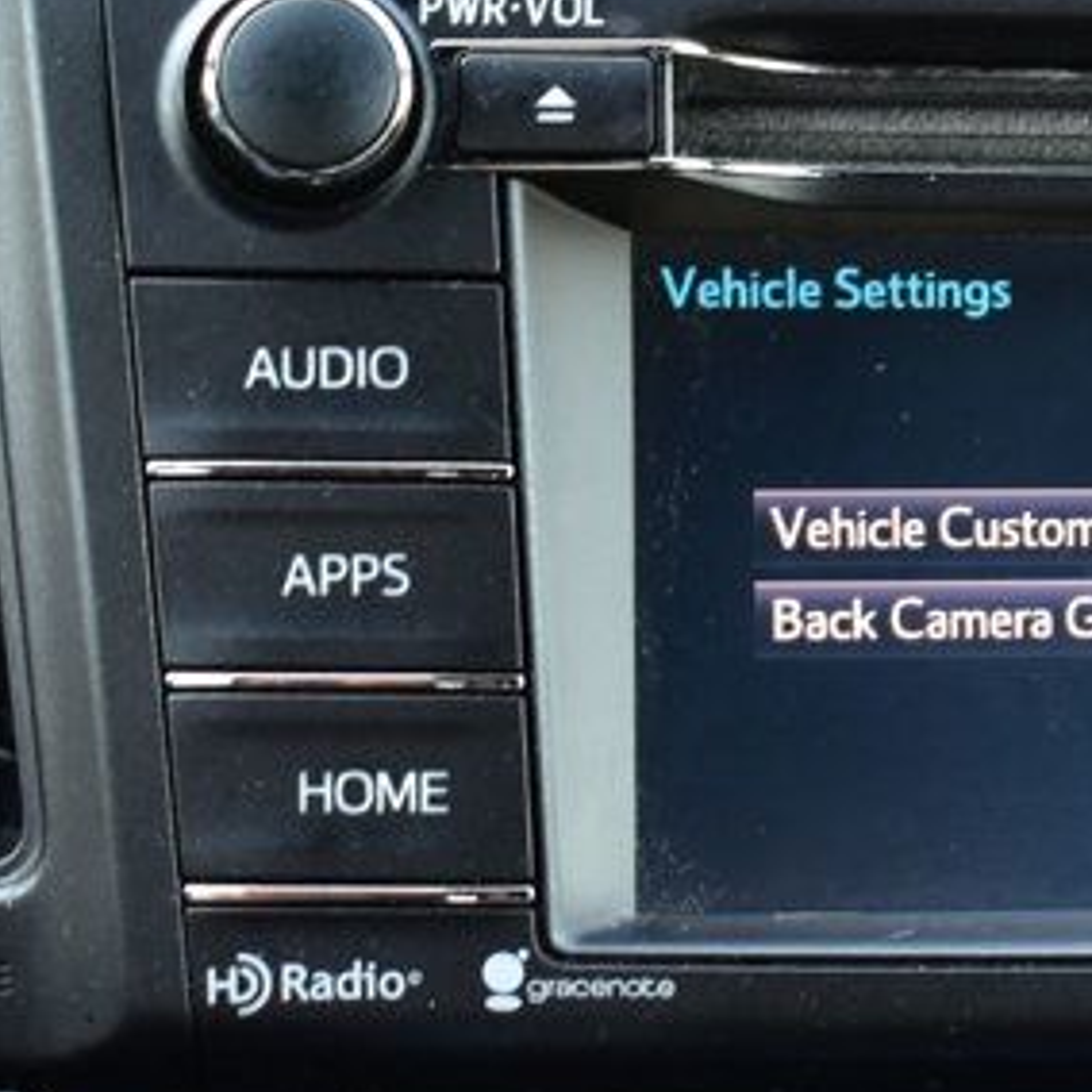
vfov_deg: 11.9
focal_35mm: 147
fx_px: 5246
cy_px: 611
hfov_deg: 11.7
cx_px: 1257
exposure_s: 1/15
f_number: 6.3
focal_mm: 32
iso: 400
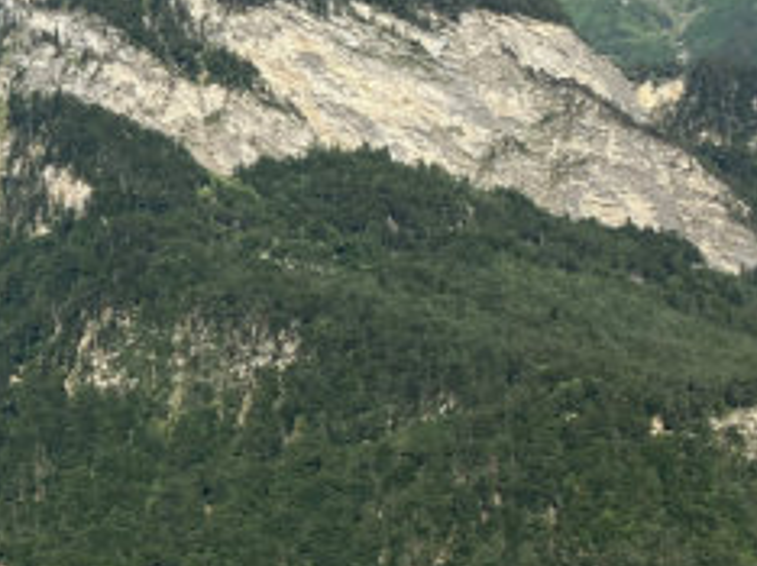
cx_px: -404
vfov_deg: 16.4
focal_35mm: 89
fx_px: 1944
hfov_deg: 19.1
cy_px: 492
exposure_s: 1/1316
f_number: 1.8
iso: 32
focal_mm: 4.2
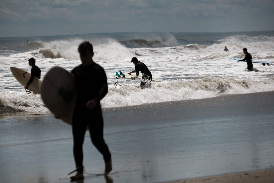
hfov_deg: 6.9
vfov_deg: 4.6
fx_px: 2283
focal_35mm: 300
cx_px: 137
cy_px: 92
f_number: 6.4
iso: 160
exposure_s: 1/3000
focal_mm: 200
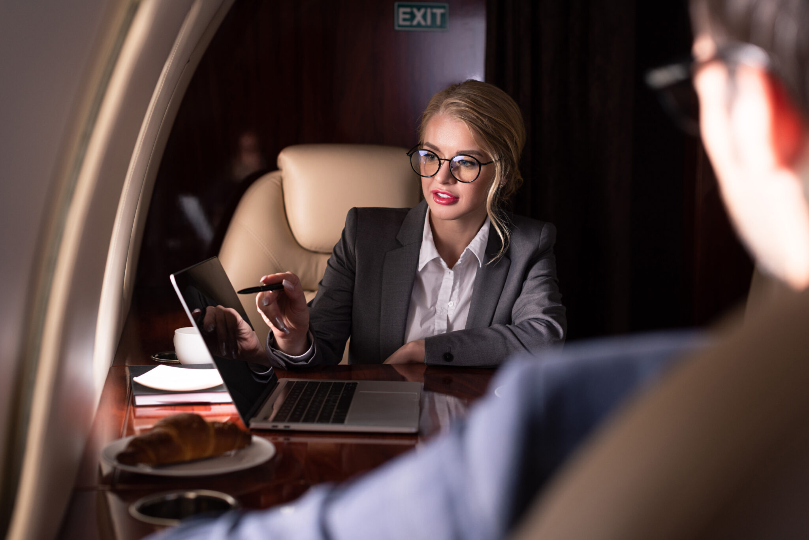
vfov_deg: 27.0
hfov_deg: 39.6
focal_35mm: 50
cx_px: 404
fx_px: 1124
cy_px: 270
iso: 160
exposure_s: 1/200
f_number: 3.5
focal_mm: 50
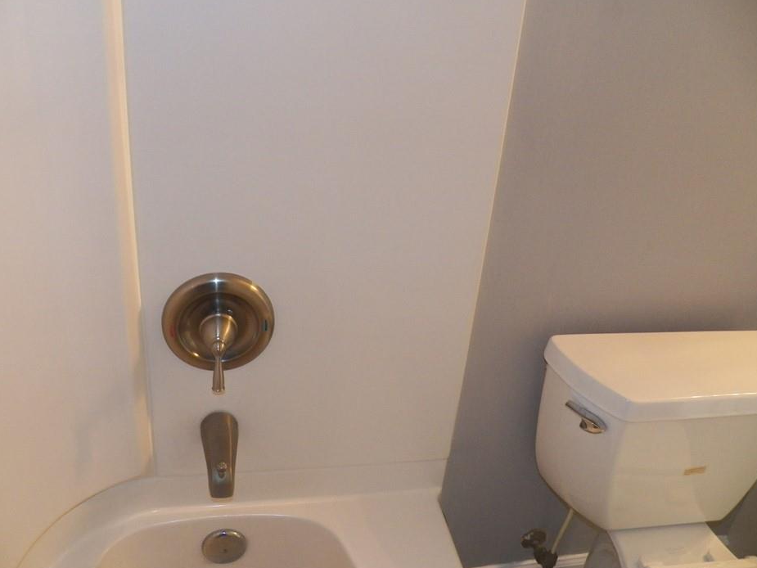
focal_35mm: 31
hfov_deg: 58.3
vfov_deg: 45.4
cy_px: 266
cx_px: 350
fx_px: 678
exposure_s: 1/30
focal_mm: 4.9
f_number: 2.8
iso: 400
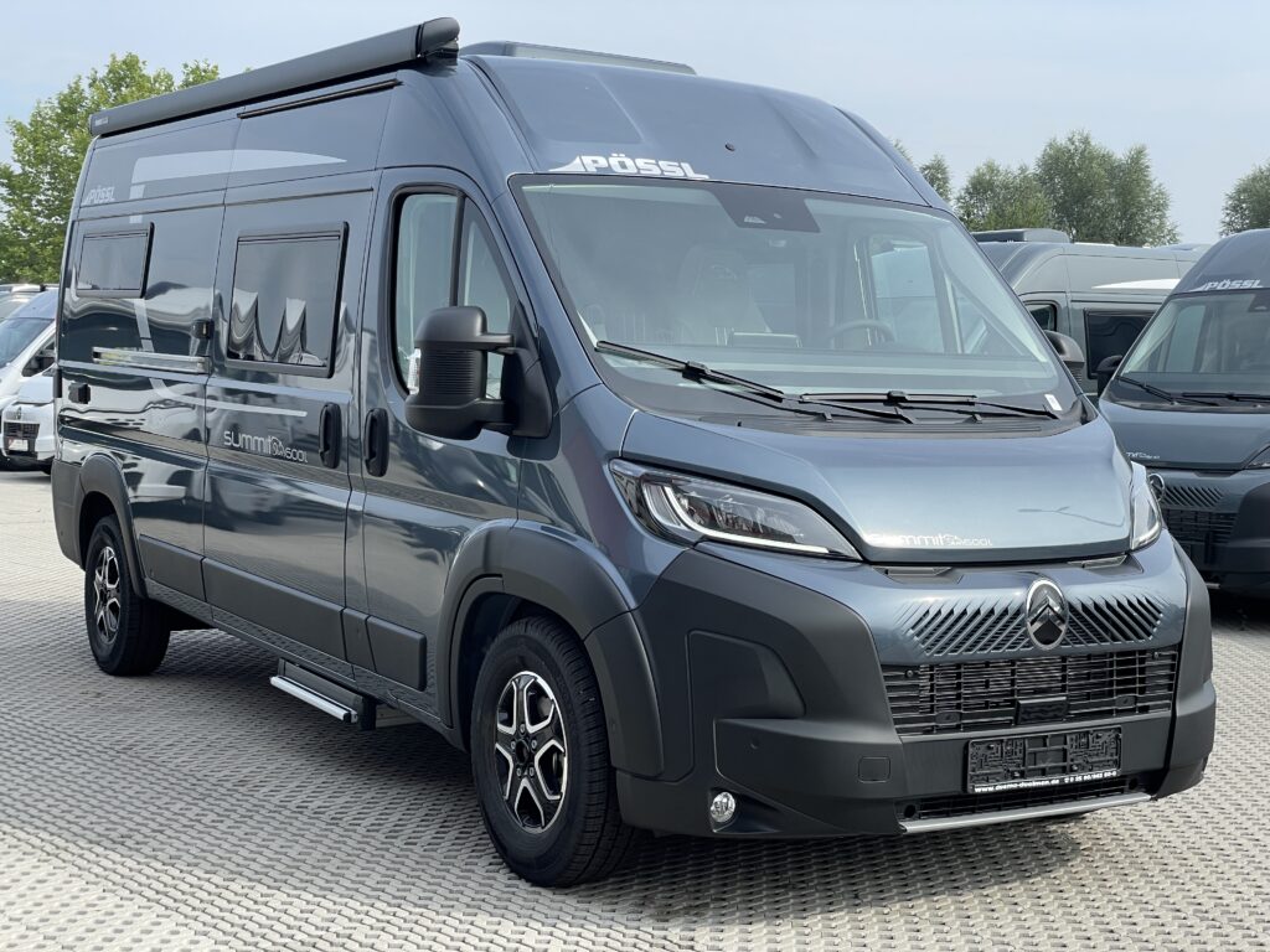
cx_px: 635
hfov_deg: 36.8
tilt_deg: -2.8
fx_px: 1908
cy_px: 476
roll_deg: +0.4
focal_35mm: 52
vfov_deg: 28.0
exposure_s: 1/657
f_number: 2
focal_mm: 6
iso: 25
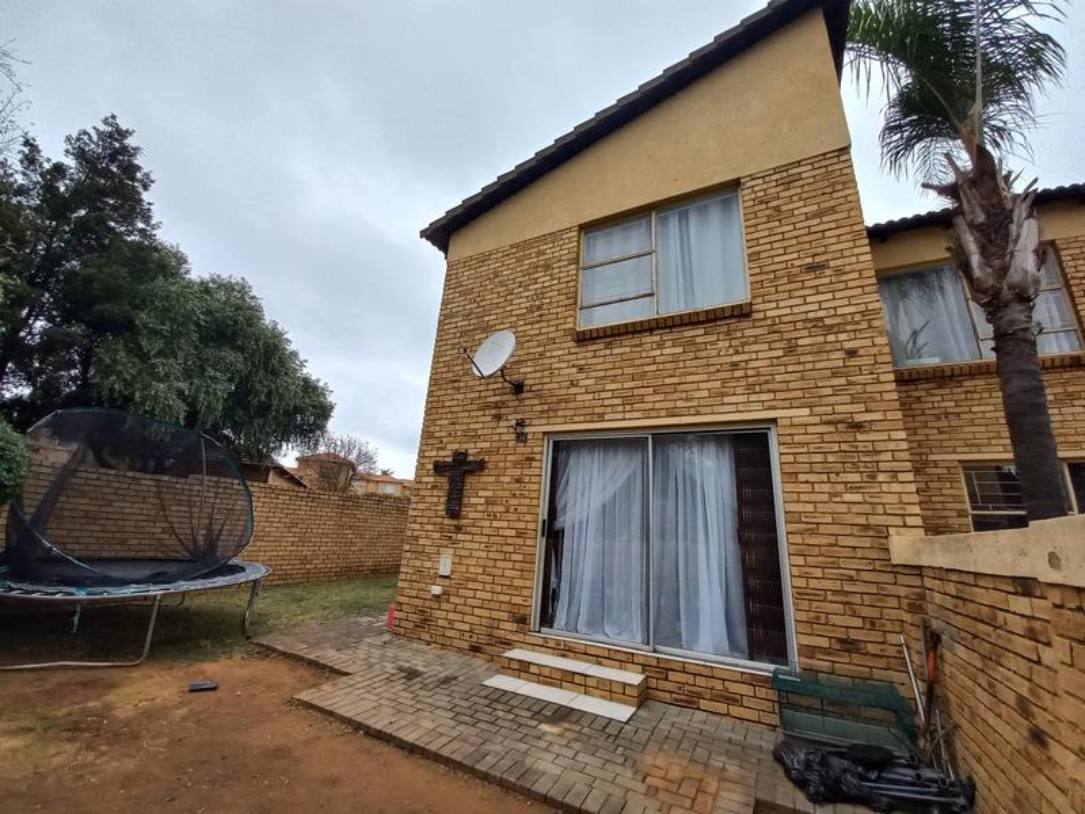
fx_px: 407
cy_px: 407
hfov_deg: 106.2
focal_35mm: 13
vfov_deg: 89.9
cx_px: 542
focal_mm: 1.42
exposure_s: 1/100
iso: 40
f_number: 2.2
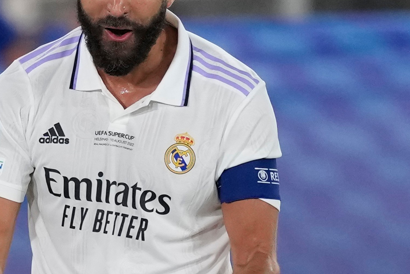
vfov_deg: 1.5
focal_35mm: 929
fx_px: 10581
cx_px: 109
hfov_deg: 2.2
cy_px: 108
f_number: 3.2
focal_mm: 400
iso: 1600
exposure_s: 1/1600
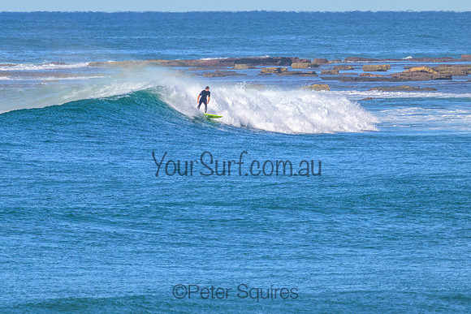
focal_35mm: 1097
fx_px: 14355
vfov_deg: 1.3
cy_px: 99
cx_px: 193
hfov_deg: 1.9
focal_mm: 800
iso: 1000
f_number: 11
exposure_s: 1/2000
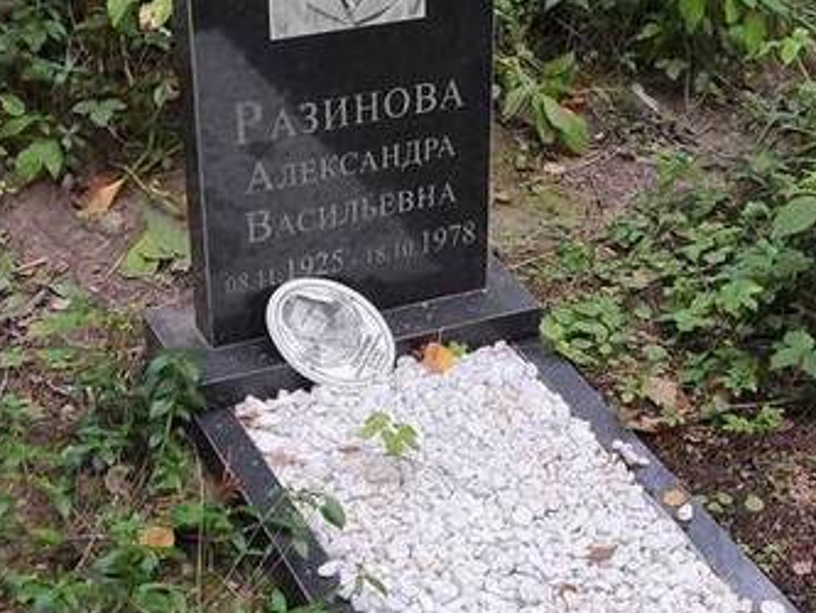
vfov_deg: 18.4
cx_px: 598
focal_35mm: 80
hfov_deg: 24.2
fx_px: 1887
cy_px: 387
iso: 191
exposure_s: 1/120
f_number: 1.75
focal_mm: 4.77
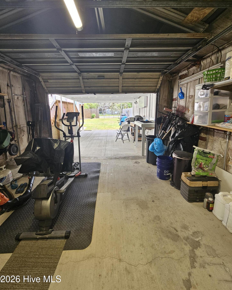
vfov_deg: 100.5
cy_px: 134
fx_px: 120
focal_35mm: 14
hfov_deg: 88.0
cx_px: 113
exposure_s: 1/118
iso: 64
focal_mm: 2.2
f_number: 2.2
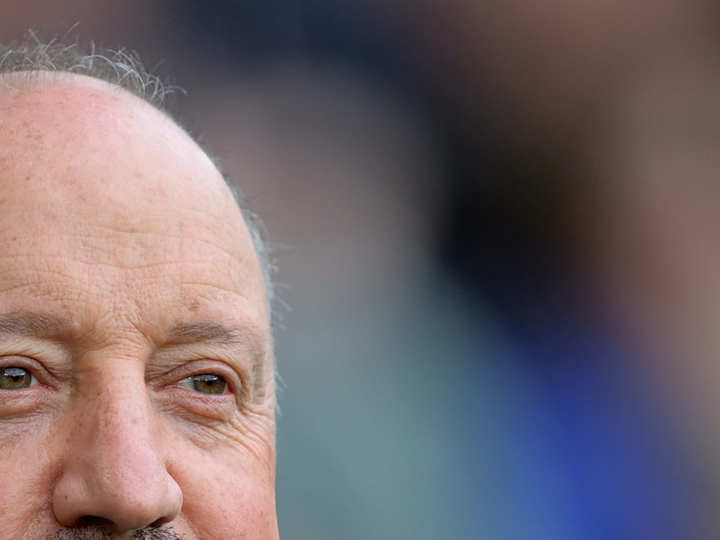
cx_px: 222
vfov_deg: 1.4
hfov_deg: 1.8
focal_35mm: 1087
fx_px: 22603
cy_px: 671
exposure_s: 1/2000
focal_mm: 400
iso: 1250
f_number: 2.8
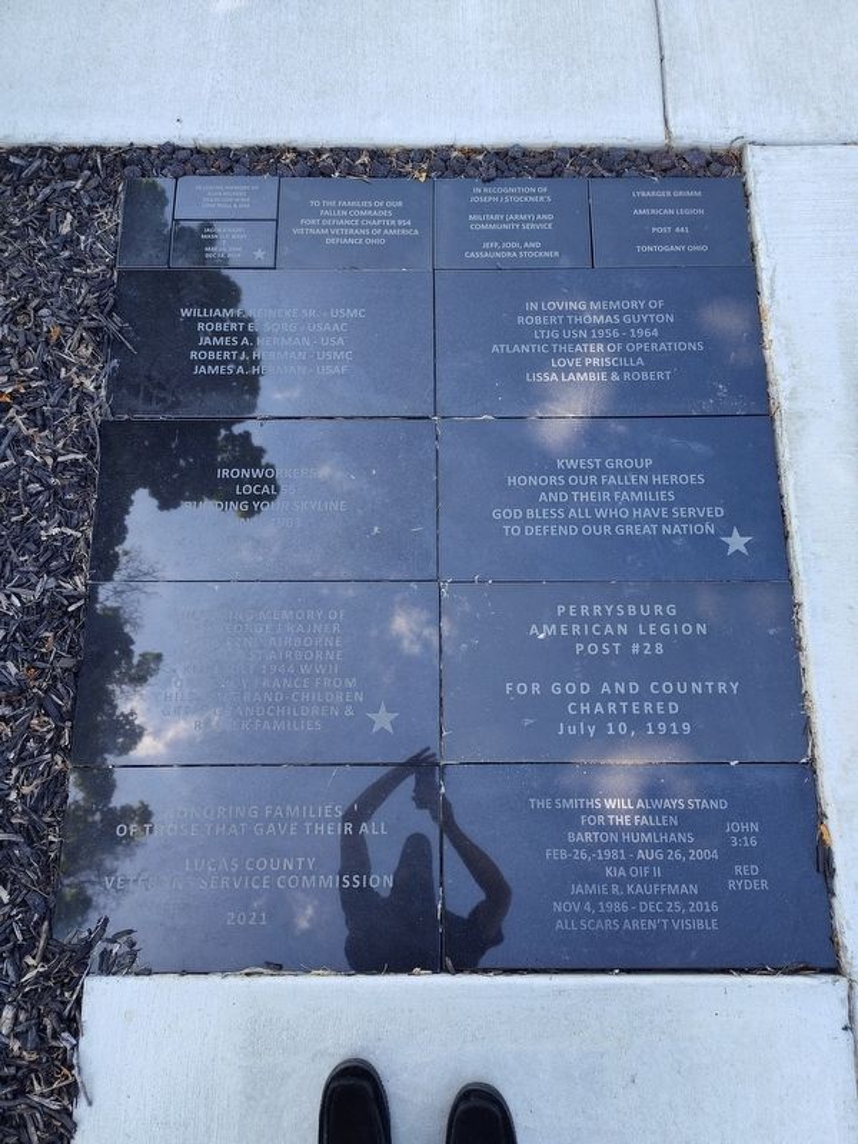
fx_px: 760
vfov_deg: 73.9
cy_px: 572
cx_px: 429
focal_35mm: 23
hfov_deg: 58.9
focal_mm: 5.56
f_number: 1.8
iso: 102
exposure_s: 1/200
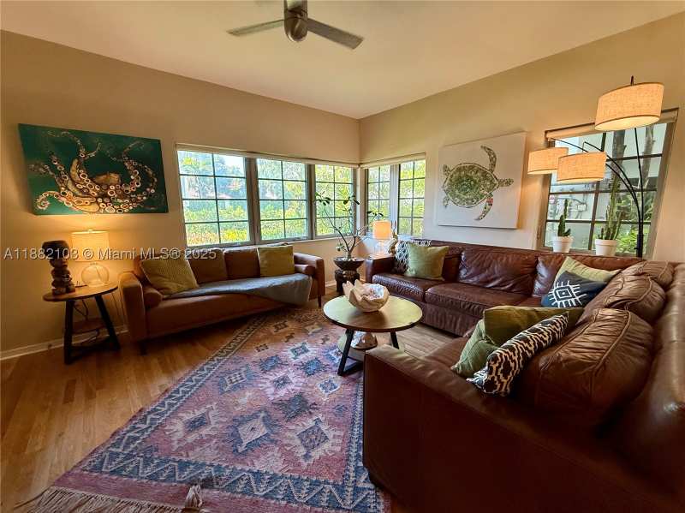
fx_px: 277
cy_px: 256
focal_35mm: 14
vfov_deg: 85.6
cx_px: 342
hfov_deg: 102.1
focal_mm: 2.22
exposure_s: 1/120
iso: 200
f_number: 2.2
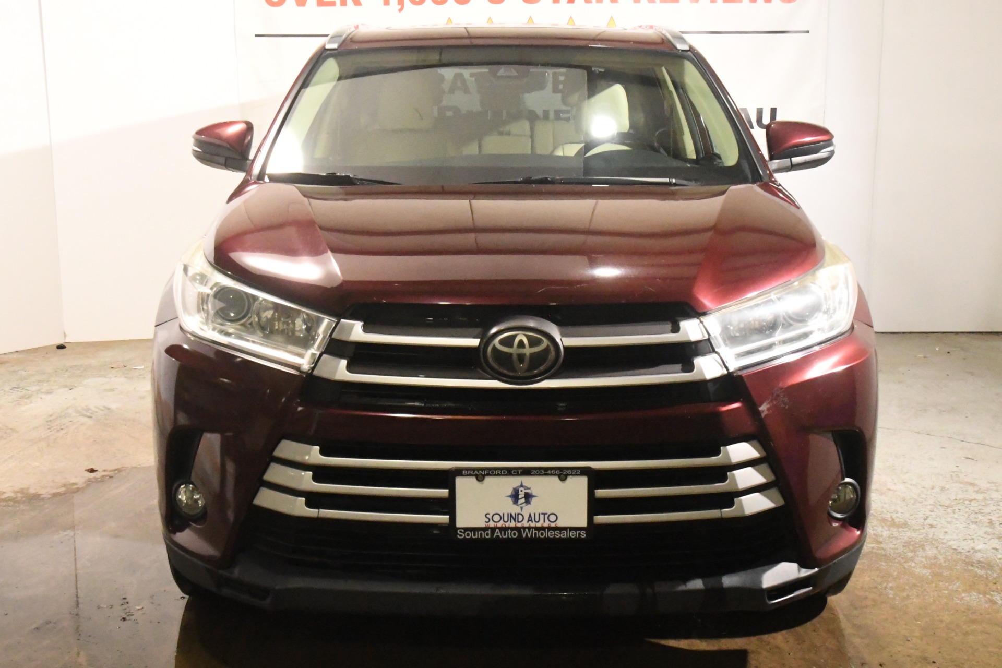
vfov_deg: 28.1
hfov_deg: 41.1
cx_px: 501
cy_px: 334
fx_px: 1336
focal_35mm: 48
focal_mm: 24
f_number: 9
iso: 10000
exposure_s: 1/250
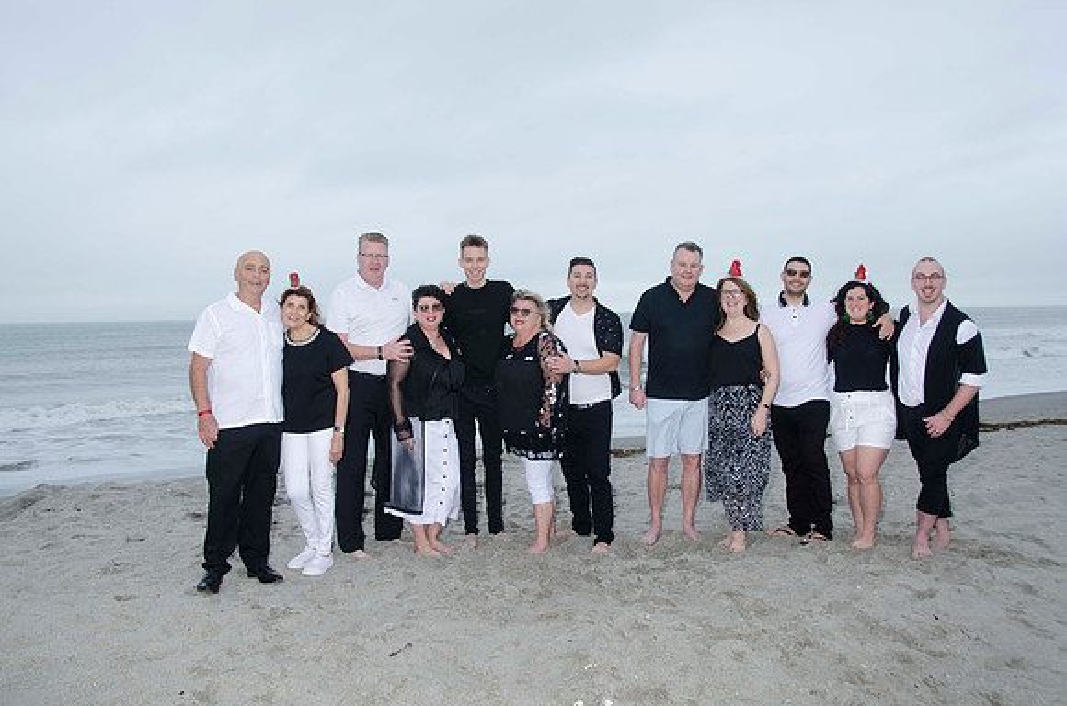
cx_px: 534
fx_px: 976
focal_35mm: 33
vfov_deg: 39.8
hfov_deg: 57.3
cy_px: 353
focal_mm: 22
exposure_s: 1/60
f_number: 5.6
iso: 100
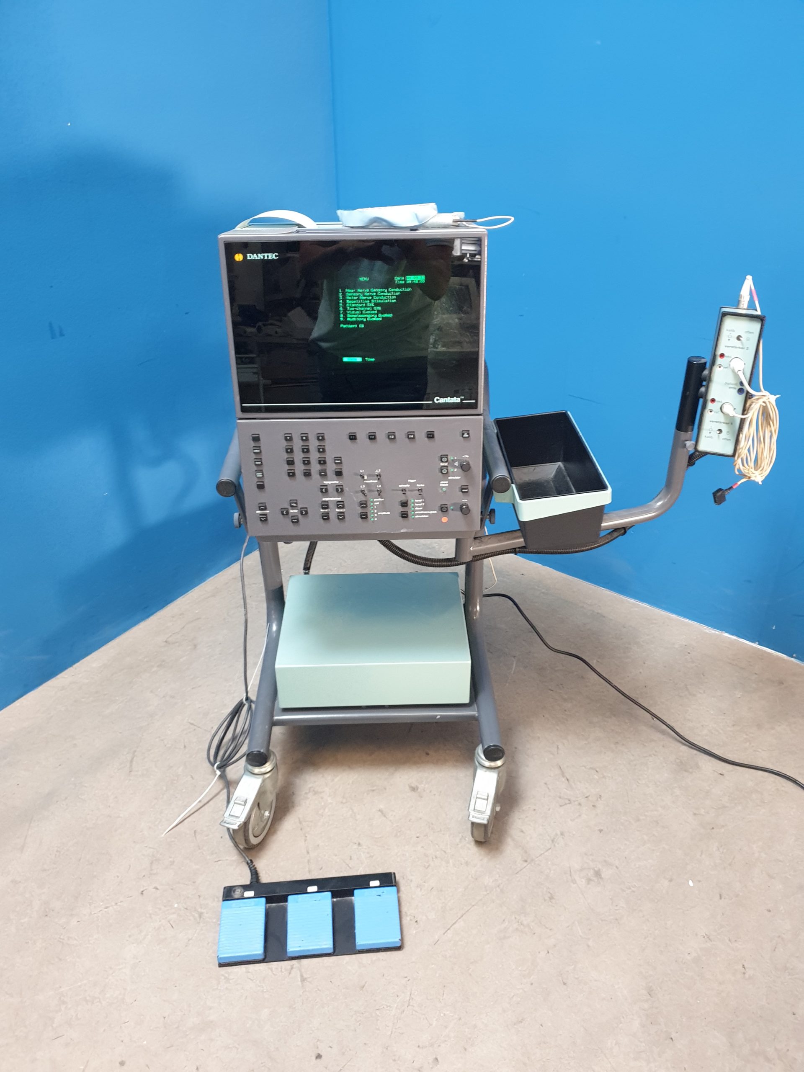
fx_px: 805
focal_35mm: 26
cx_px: 402
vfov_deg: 67.3
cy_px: 536
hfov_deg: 53.1
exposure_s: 1/33
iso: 320
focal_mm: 4.3
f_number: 1.5
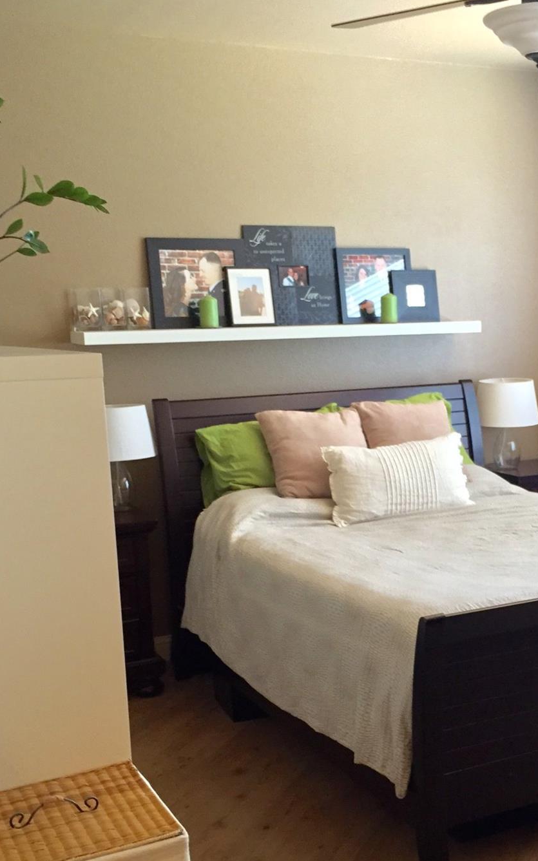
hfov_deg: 27.5
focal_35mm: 46
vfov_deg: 43.3
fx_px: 1080
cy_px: 505
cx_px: 420
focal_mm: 4.15
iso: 250
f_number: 2.2
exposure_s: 1/30
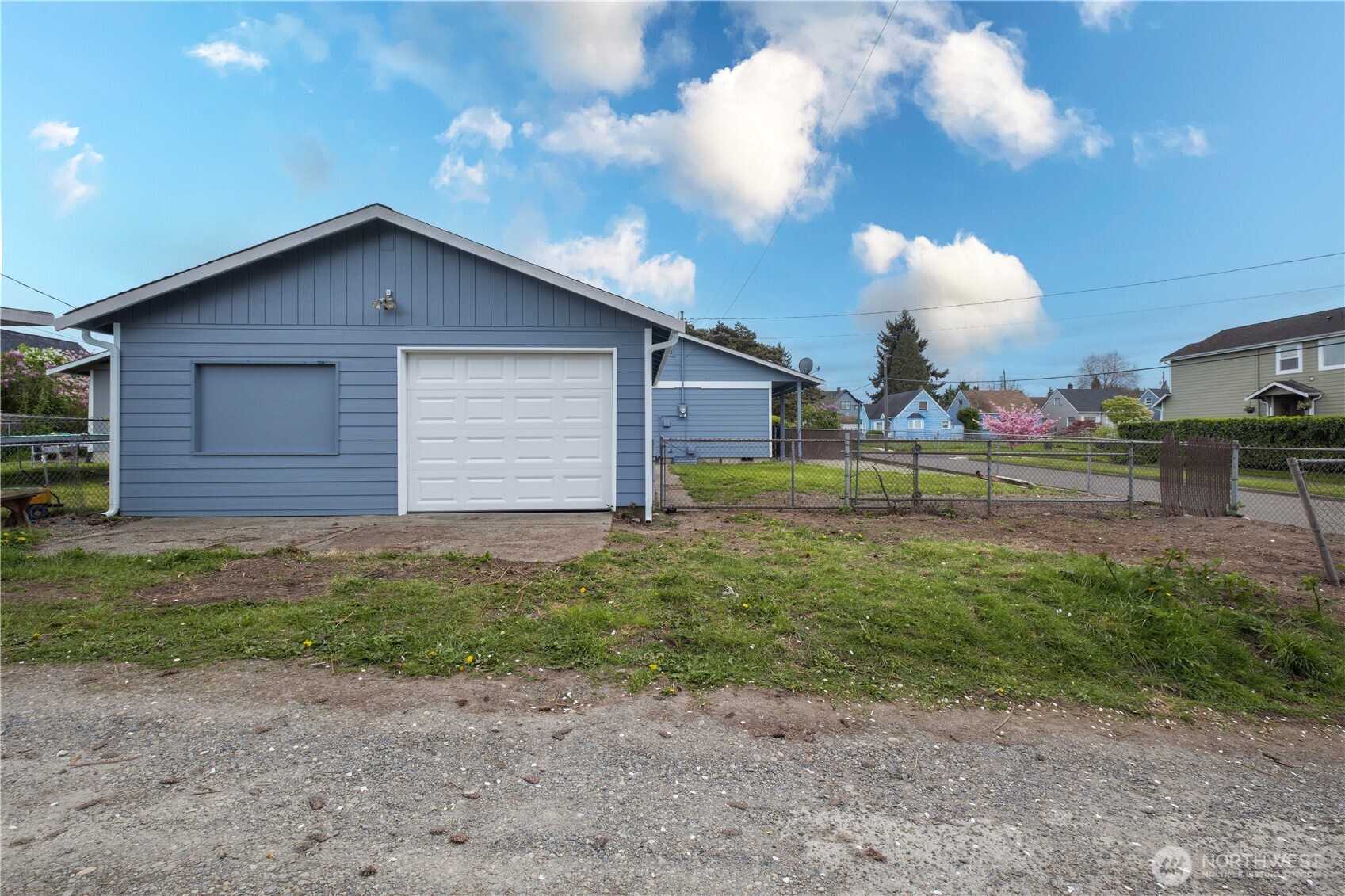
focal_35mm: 15
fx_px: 560
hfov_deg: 100.4
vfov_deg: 77.3
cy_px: 448
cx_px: 672
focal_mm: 10
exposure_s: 1/80
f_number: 8
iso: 200
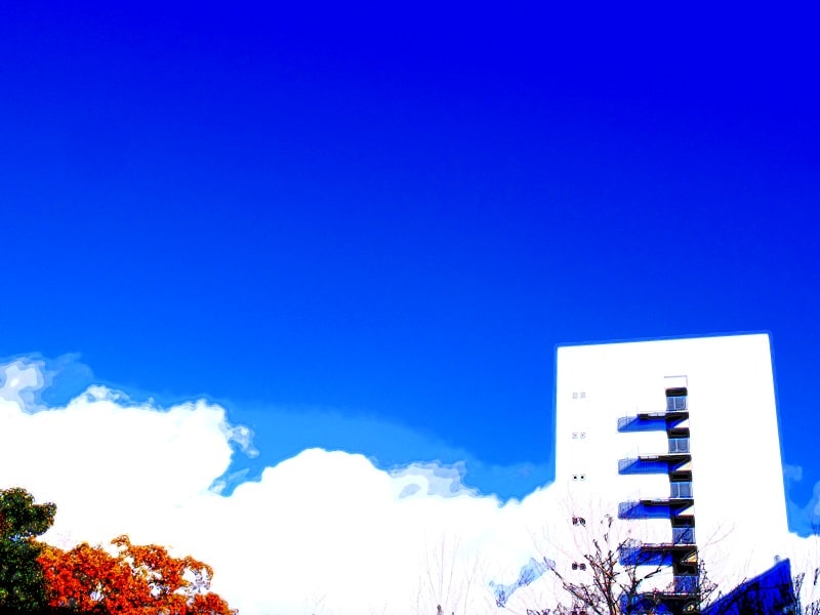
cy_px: 308
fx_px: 1113
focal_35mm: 47
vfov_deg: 30.9
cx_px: 410
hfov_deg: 40.4
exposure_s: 1/320
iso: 125
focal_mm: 8.5
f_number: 8
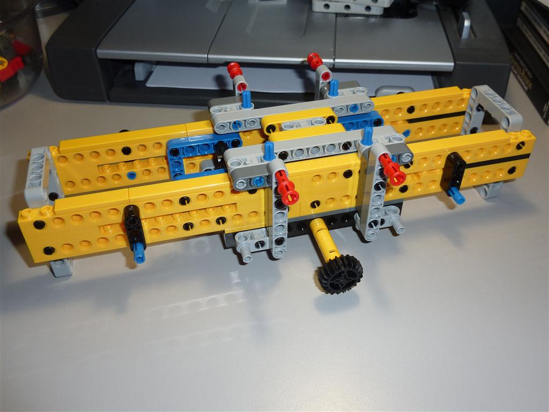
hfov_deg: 56.8
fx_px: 508
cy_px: 206
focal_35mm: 32
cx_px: 274
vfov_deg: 44.2
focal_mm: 5.3
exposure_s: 1/30
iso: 100
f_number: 3.5
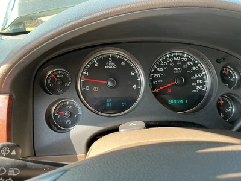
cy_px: 90
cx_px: 120
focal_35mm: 28
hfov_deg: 63.4
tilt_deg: -21.7
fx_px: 195
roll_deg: -0.3
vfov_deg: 49.7
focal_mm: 3
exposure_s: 1/122
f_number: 1.8
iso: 50
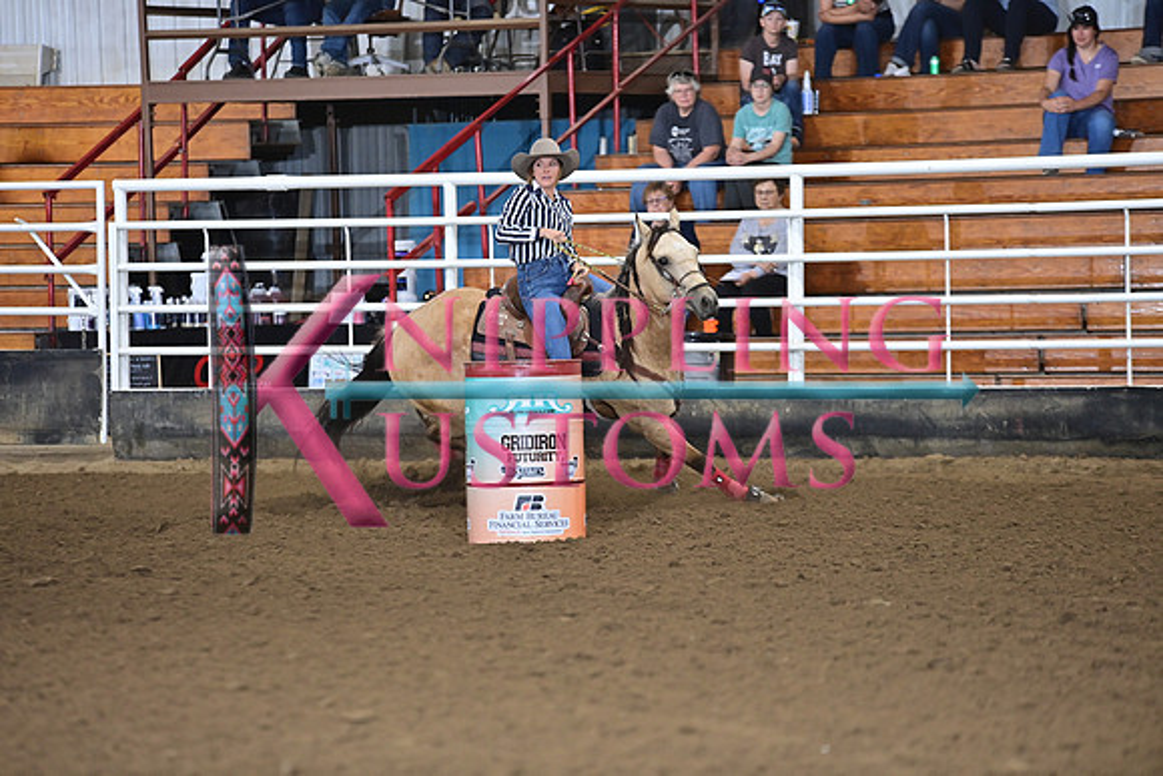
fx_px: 6462
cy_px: 388
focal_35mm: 200
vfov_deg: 6.9
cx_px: 582
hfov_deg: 10.3
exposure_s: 1/250
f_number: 3.2
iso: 2000
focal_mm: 200
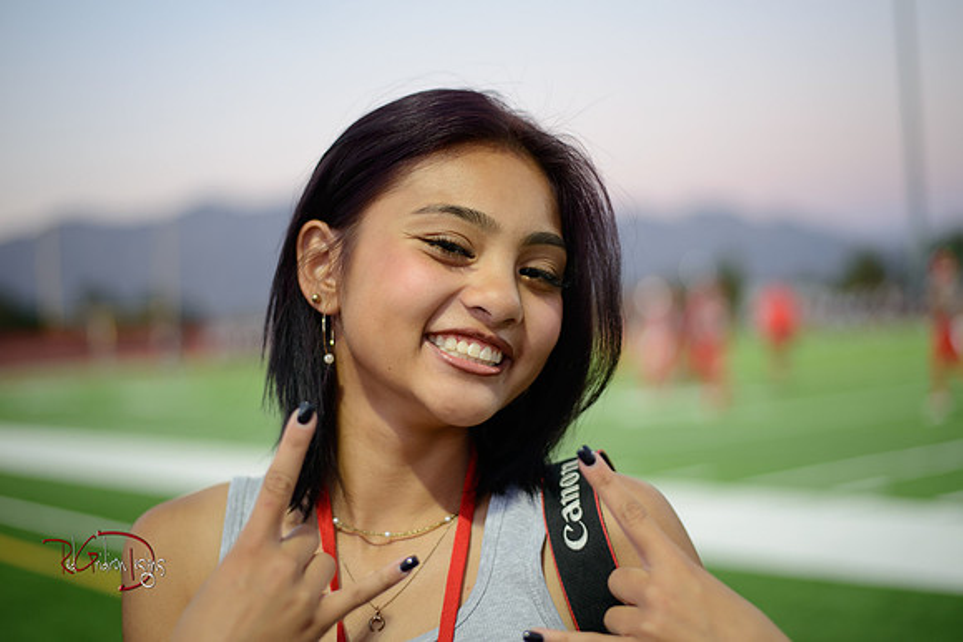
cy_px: 321
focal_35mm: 50
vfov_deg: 27.0
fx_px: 1338
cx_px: 482
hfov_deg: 39.6
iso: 400
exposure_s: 1/200
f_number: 1.8
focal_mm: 50
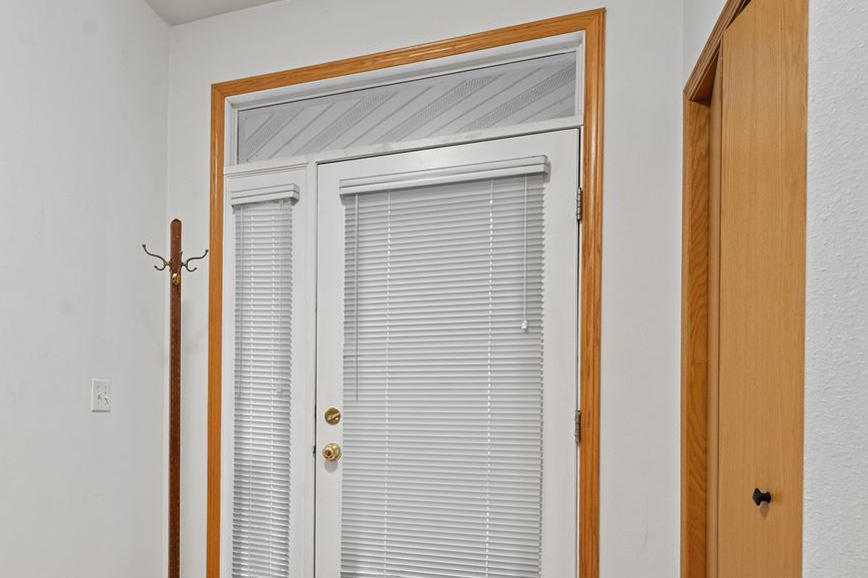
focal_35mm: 28
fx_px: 675
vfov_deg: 45.3
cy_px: 408
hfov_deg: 62.3
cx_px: 233
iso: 800
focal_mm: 19
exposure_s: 1/3
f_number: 8
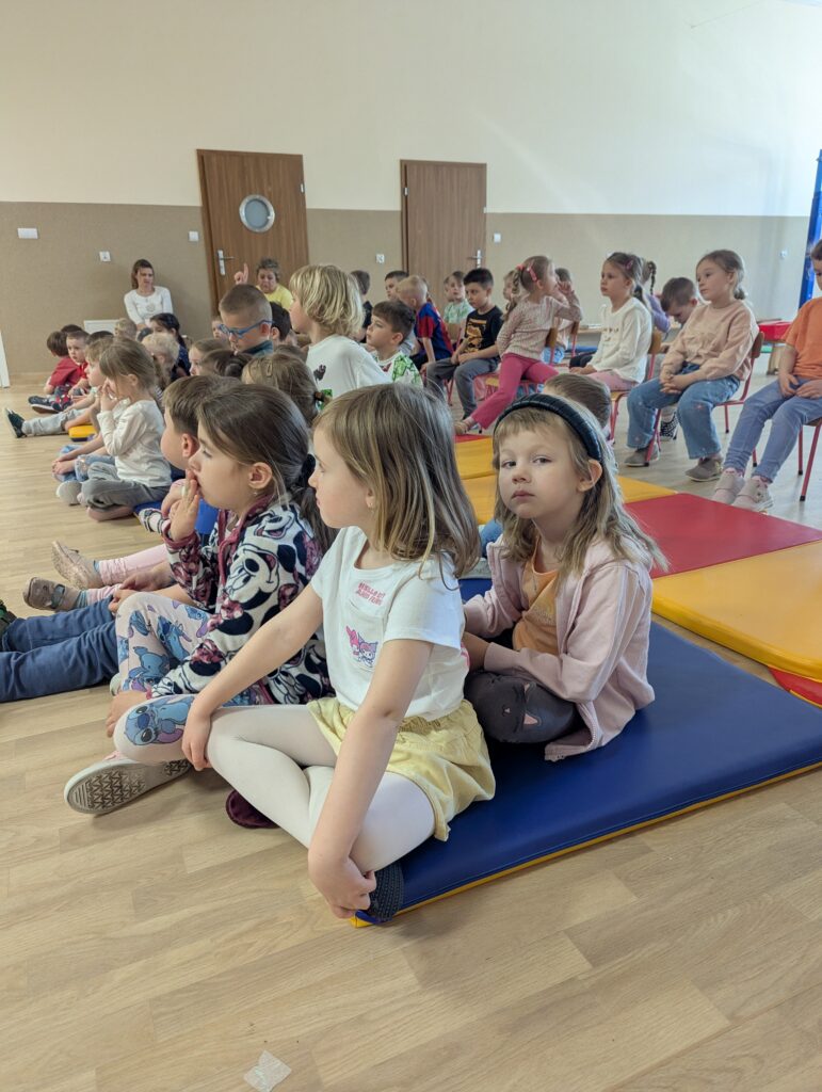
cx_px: 411
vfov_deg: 71.5
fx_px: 758
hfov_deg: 56.9
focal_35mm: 24
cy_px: 546
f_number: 1.85
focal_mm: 6.81
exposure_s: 1/107
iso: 240
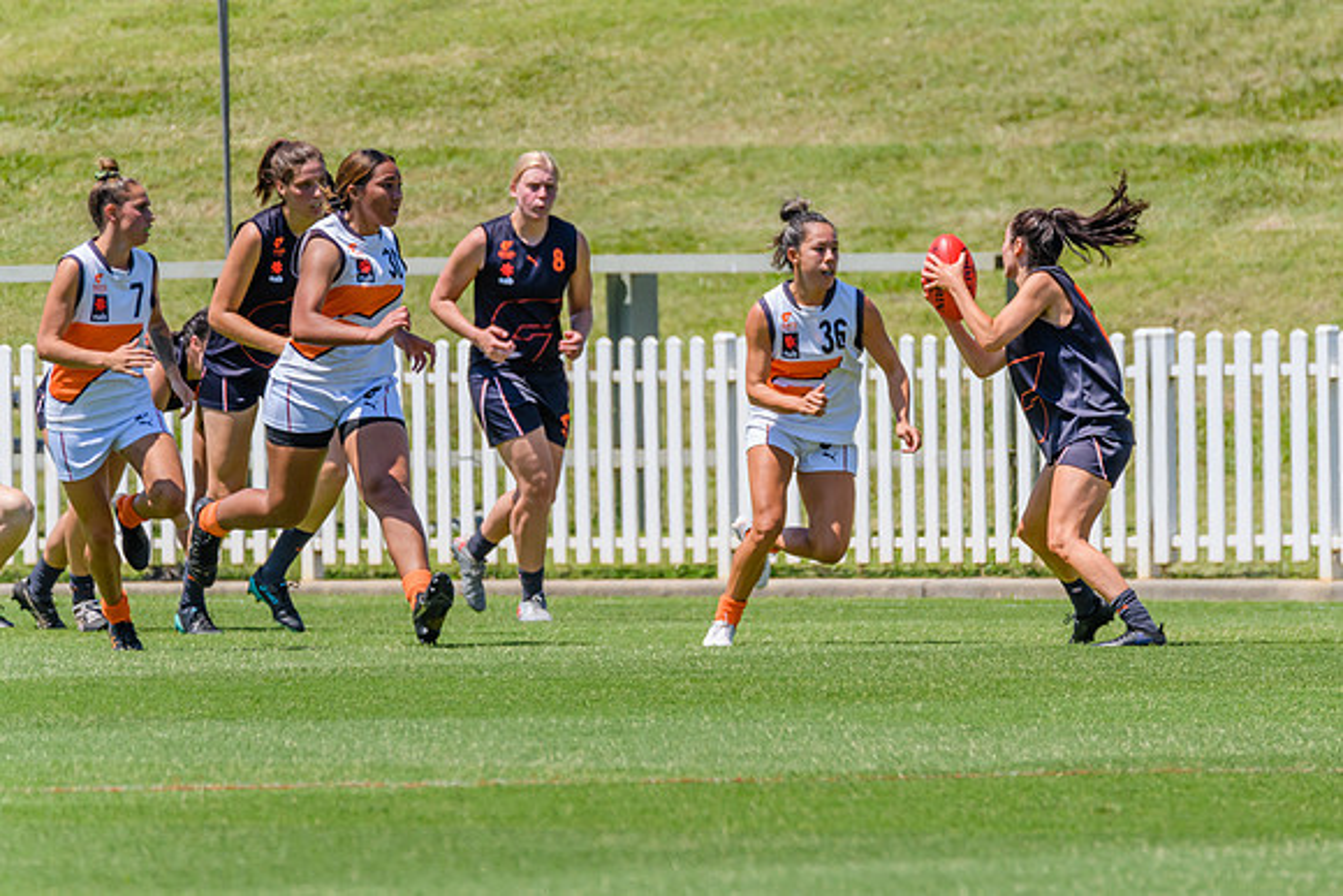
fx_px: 27191
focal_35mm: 729
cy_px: 340
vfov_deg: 1.9
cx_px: 857
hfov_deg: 2.8
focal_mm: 550
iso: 800
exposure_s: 1/1600
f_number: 11
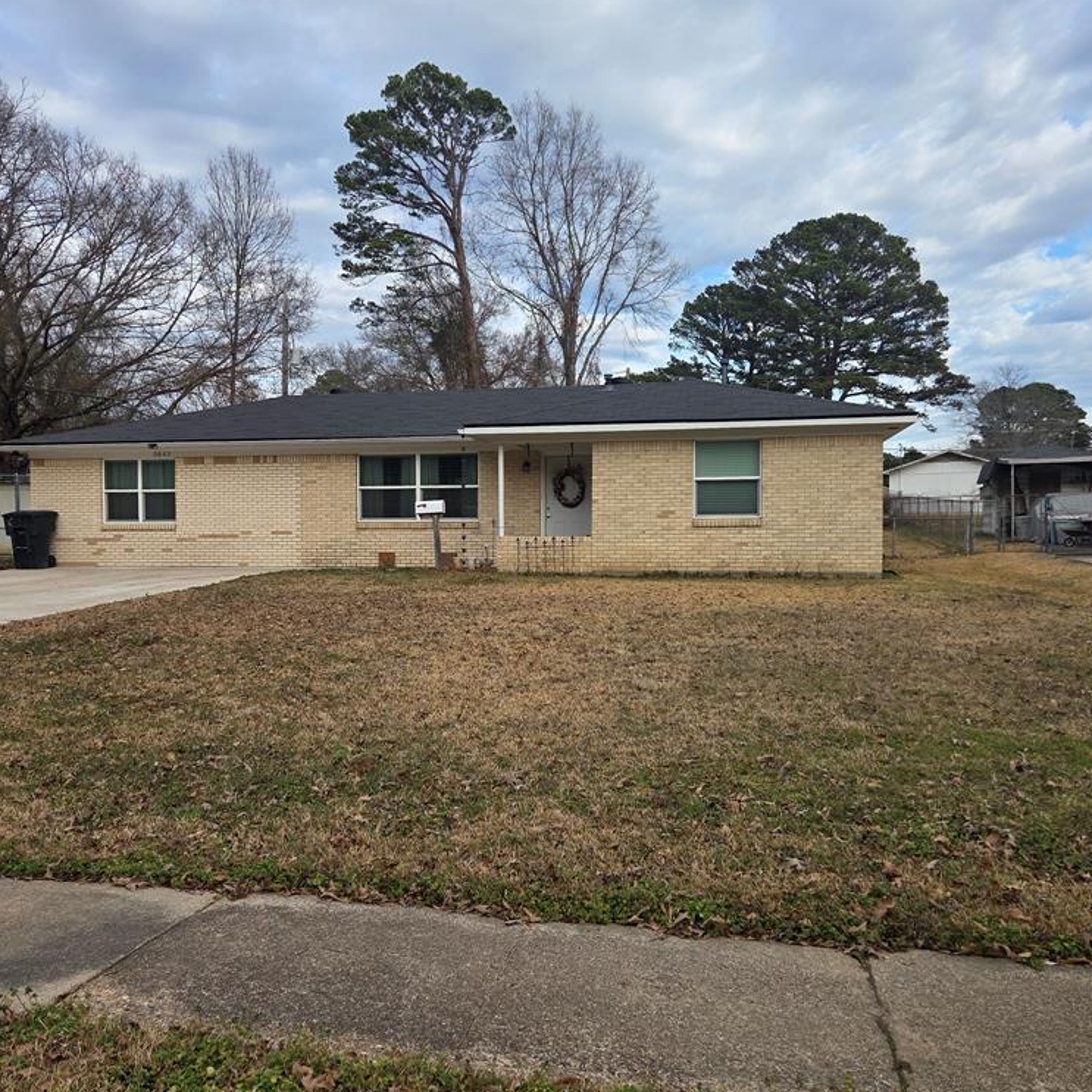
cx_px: 539
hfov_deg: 57.3
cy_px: 558
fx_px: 999
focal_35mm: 28
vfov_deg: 57.3
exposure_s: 1/2054
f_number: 1.8
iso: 80
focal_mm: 5.4
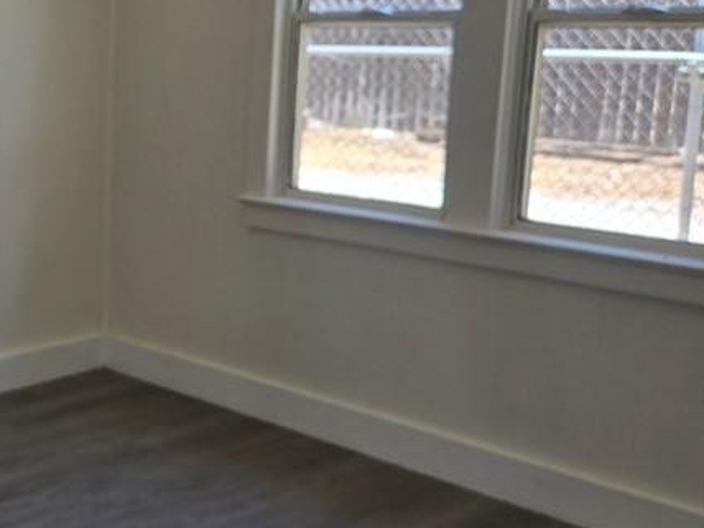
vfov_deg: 26.5
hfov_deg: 30.1
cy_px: 215
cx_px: -128
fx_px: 1119
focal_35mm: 55
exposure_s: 1/180
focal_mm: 5.4
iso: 32
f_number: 1.8
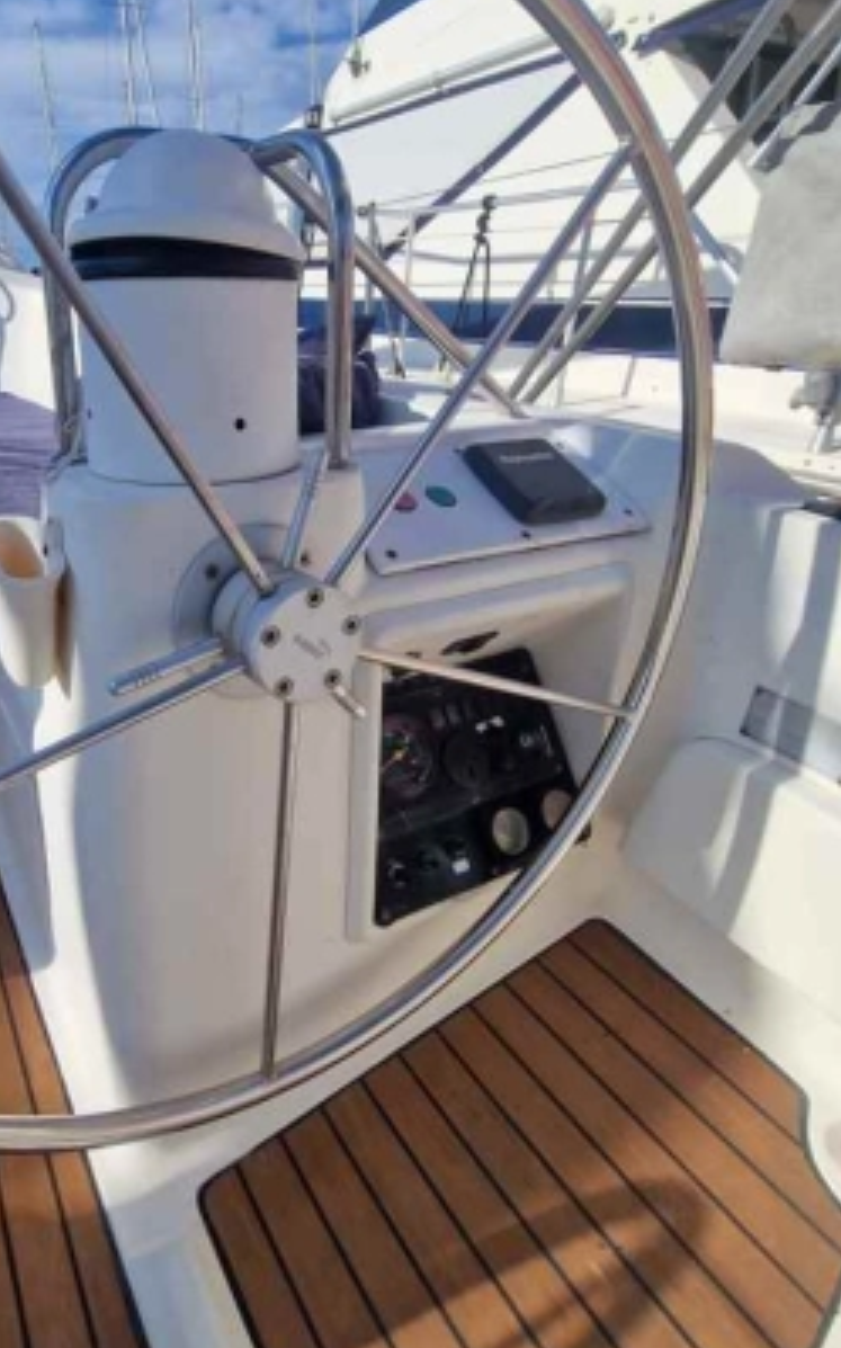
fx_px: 698
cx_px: 260
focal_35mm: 19
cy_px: 667
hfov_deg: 60.2
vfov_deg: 88.0
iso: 50
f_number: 2.2
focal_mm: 2.2
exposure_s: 1/3528
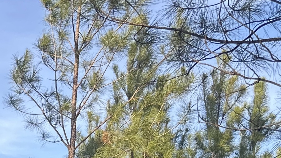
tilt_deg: +2.8
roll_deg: -4.1
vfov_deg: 12.1
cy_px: 312
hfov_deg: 21.6
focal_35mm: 89
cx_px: -85
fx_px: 663
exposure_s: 1/910
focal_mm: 6.86
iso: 80
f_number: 1.78
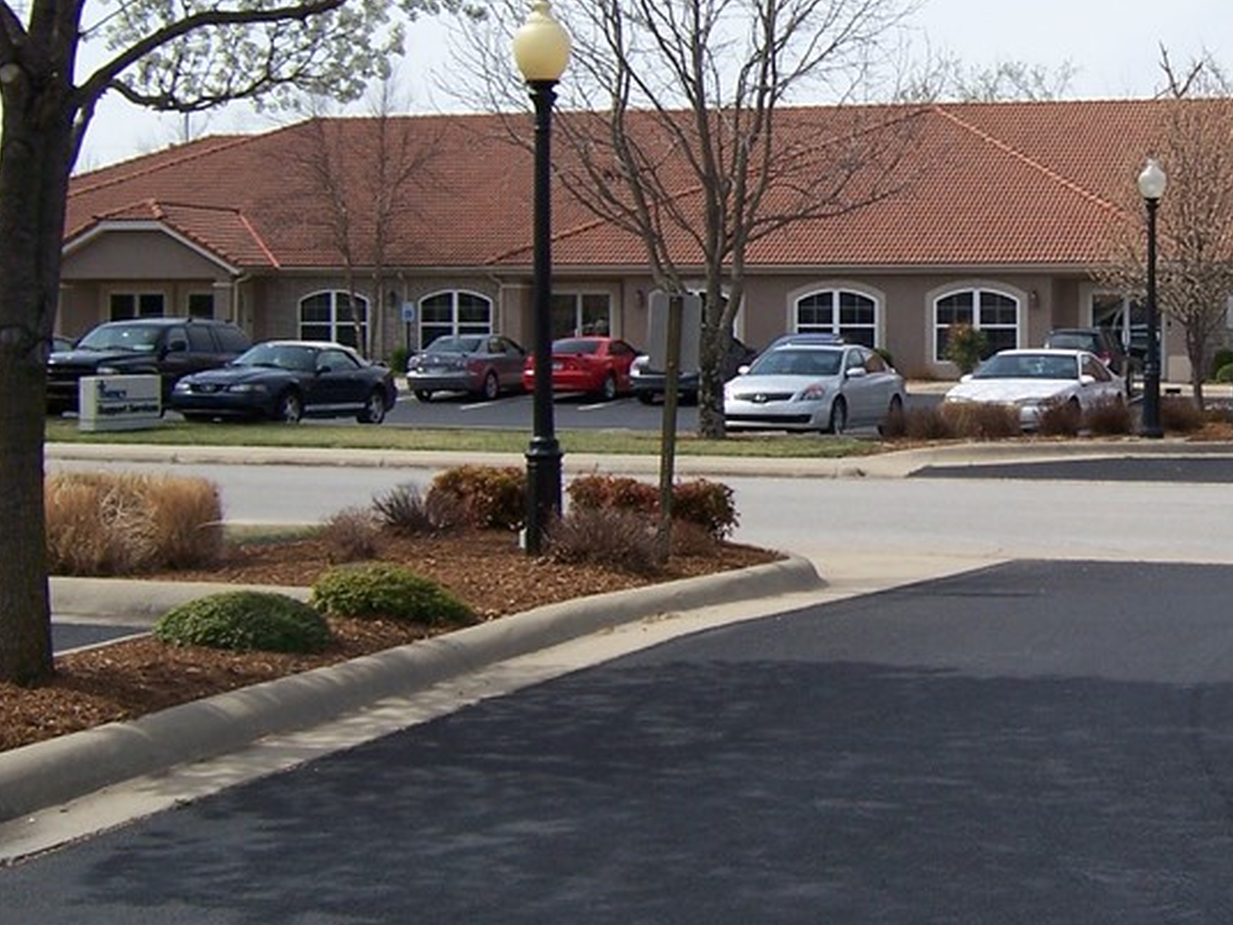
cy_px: 301
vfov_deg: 23.2
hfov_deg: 30.0
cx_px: 980
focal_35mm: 63
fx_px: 2244
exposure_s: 1/750
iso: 80
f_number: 4
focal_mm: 5.5
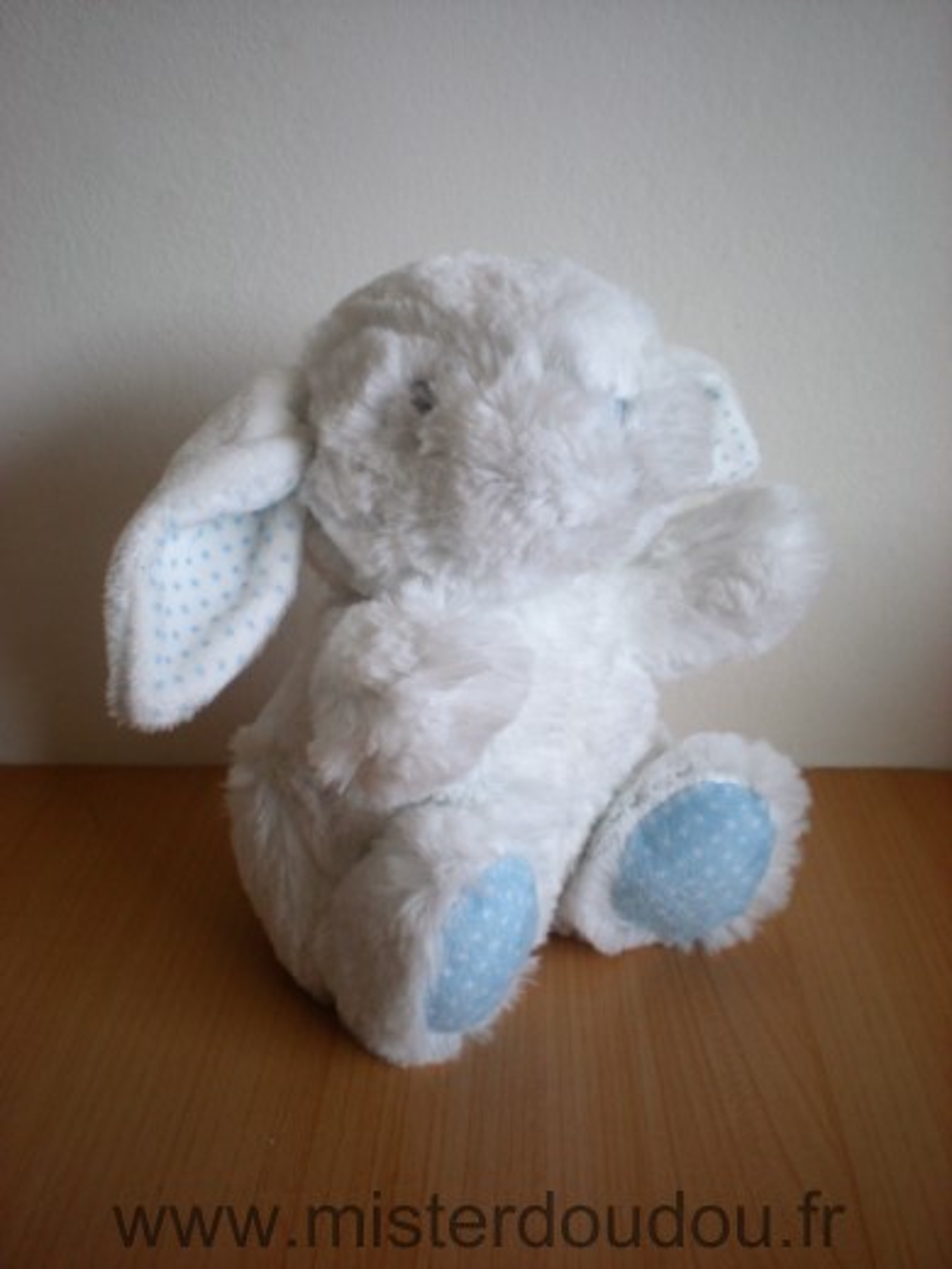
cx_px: 476
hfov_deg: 37.7
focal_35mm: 38
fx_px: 1393
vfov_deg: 49.0
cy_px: 634
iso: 105
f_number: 3.1
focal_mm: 6.3
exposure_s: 1/59.8
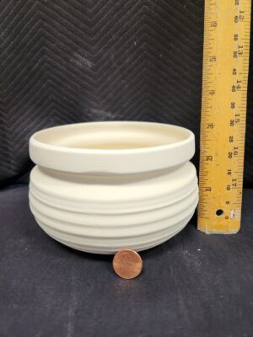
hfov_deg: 58.9
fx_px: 224
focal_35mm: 23
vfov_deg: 73.9
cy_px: 168
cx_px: 126
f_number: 1.8
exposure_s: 1/120
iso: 250
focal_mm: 5.4
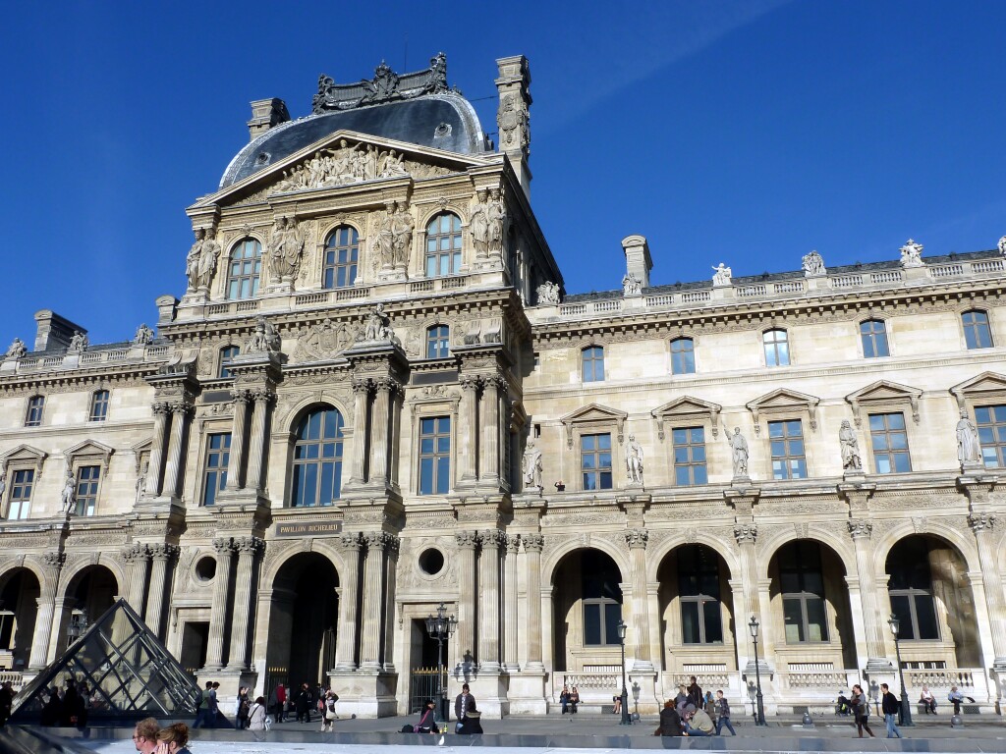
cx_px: 503
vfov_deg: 46.8
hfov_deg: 60.0
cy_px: 377
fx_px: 872
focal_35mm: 30
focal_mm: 5
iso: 80
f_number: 5.6
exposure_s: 1/500
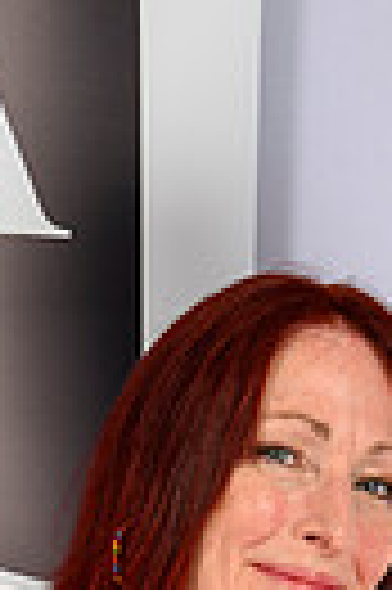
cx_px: 255
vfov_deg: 7.9
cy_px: 725
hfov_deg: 5.3
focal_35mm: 257
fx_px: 4208
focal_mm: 49
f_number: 8
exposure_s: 1/125
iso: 100
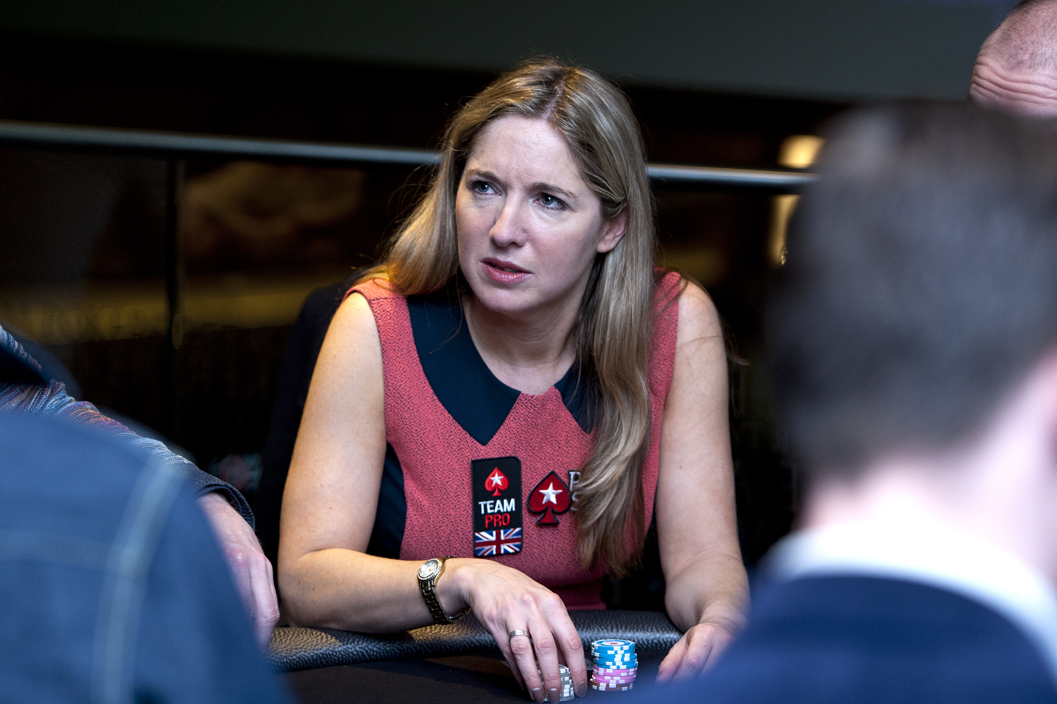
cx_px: 528
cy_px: 352
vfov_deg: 12.4
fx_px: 3227
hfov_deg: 18.6
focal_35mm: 110
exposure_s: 1/250
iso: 800
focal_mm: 110
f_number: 2.8
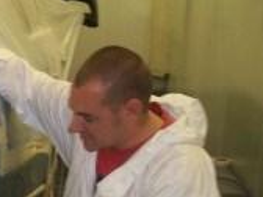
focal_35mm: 110
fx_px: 836
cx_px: -114
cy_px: 224
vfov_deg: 13.2
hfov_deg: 16.5
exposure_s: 1/64
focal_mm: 5.9
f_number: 4.5
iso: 140
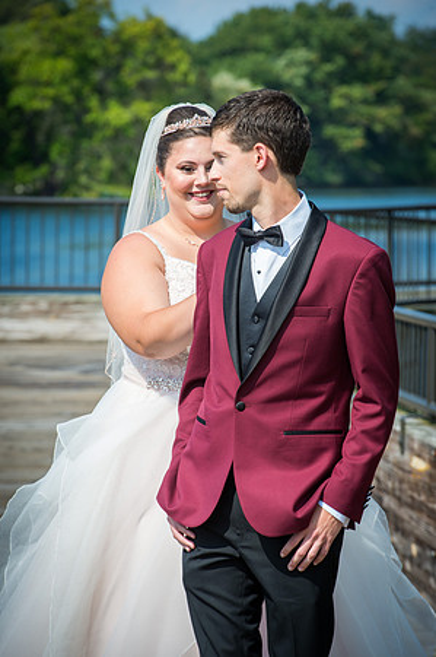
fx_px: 3641
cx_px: 218
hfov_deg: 6.9
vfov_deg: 10.3
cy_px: 328
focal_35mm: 200
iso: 100
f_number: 9.5
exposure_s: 1/180
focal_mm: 200
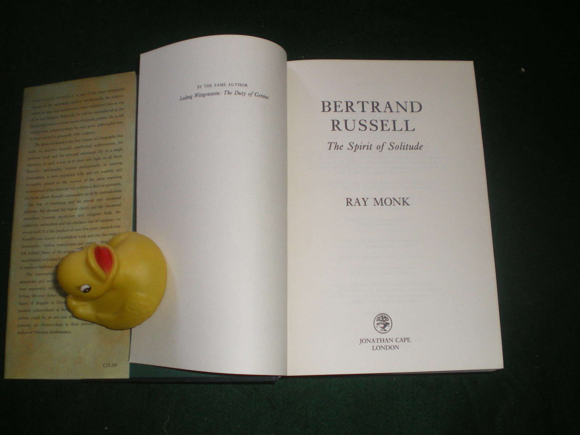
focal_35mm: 38
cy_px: 218
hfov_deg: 49.0
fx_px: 637
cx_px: 290
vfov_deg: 37.7
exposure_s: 1/50
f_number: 3.1
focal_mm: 6.3
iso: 200
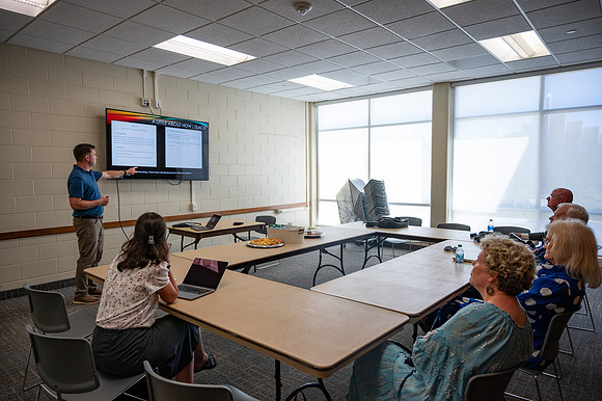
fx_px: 401
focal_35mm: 24
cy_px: 200
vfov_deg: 53.1
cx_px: 301
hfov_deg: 73.8
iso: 640
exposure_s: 1/250
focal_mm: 24
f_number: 4
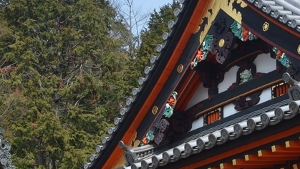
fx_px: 788
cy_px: 213
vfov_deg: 11.9
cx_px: 363
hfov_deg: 20.2
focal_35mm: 99
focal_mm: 22
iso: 400
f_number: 10
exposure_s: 1/400
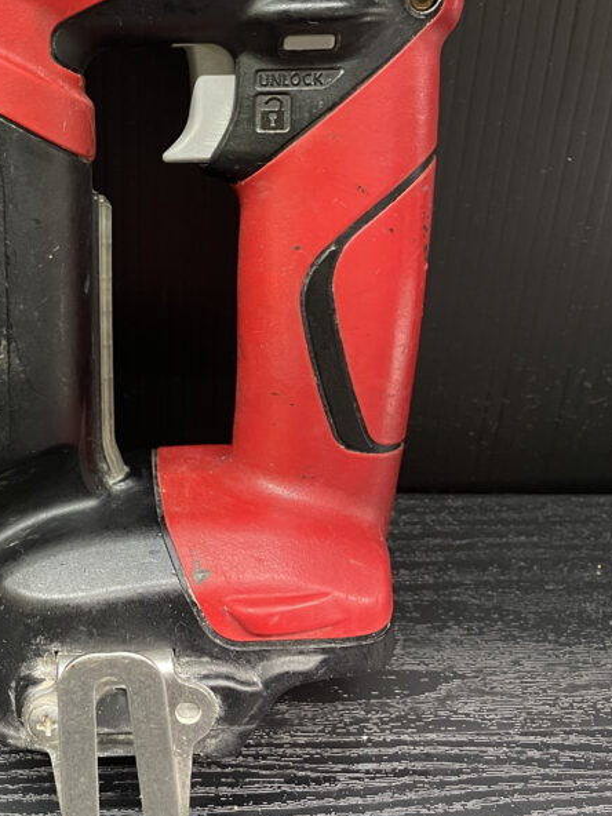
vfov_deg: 41.4
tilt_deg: -26.9
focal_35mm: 45
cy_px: 252
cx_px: 91
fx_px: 1061
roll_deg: +0.8
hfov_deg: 31.1
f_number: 1.6
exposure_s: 1/50
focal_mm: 4.2
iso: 500
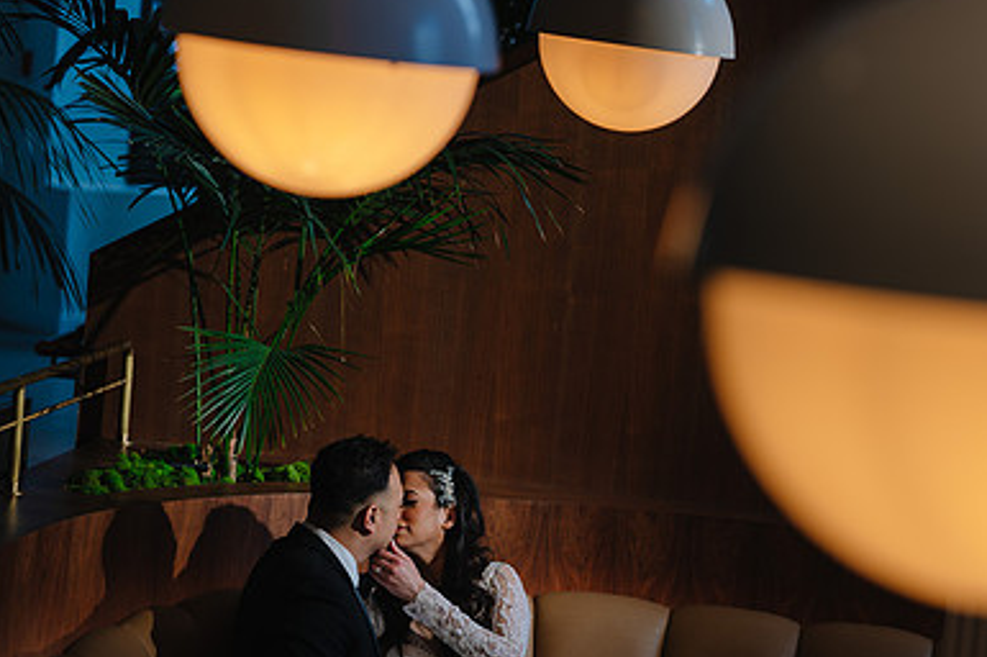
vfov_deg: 10.7
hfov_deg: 15.9
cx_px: 741
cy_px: 395
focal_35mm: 128
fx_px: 3506
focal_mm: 85
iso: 64
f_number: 2.5
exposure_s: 1/200
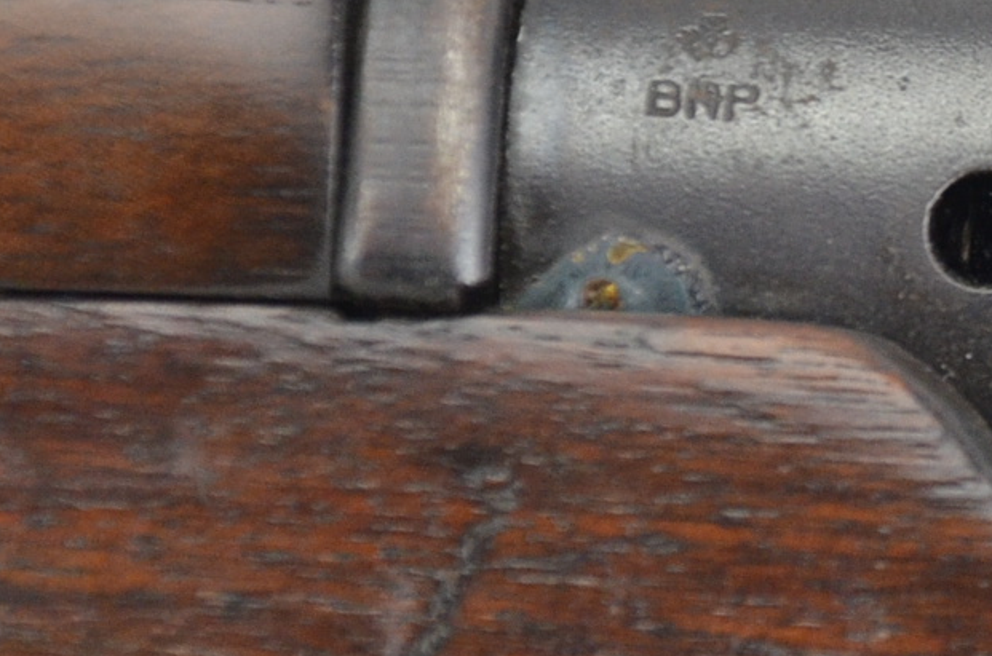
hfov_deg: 2.6
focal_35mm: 804
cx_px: 1494
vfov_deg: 1.7
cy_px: 268
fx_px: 22103
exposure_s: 1/125
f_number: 5.6
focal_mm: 135
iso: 1000
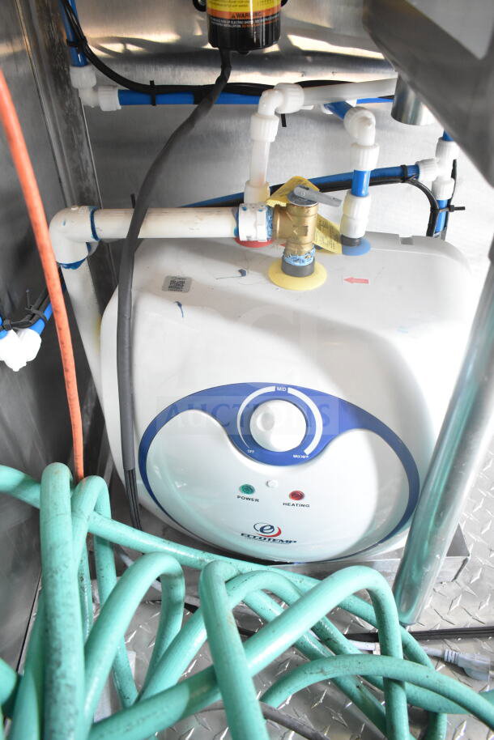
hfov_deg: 48.0
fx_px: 555
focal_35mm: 27
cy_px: 370
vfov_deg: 67.4
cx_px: 247
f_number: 3.5
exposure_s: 1/30
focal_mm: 18
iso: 2500
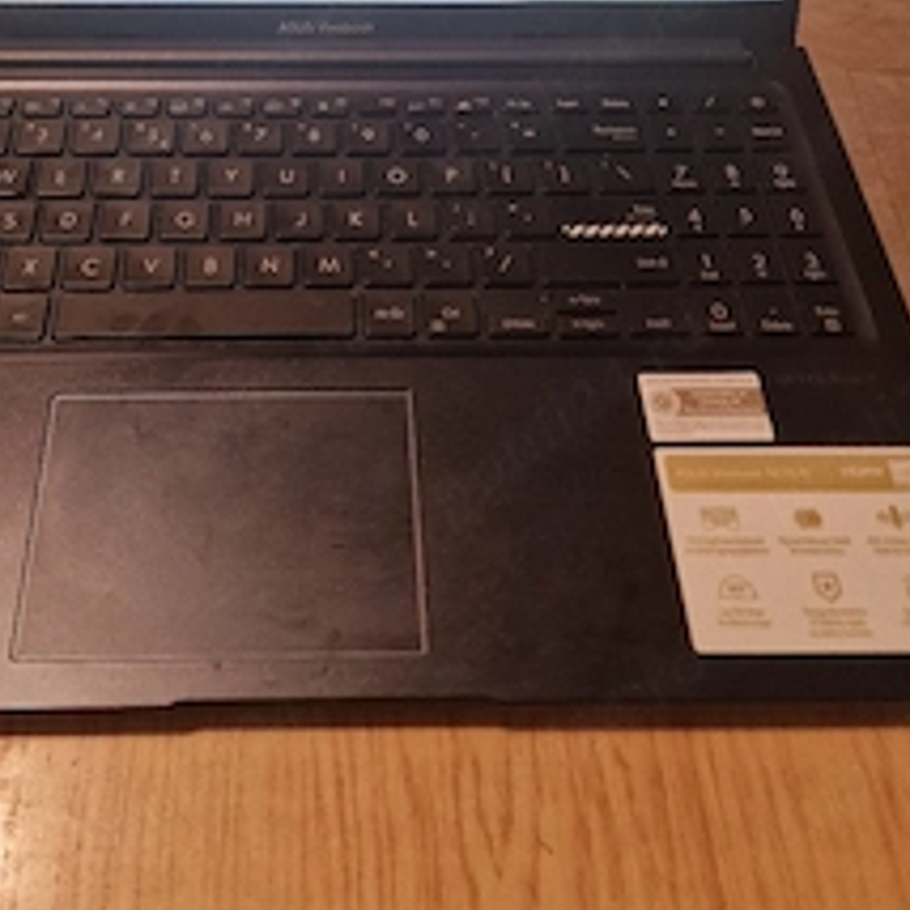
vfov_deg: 41.3
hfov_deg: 43.4
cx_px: 323
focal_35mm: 38
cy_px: 136
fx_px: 1130
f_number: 1.8
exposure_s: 1/100
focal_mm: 6.4
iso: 50
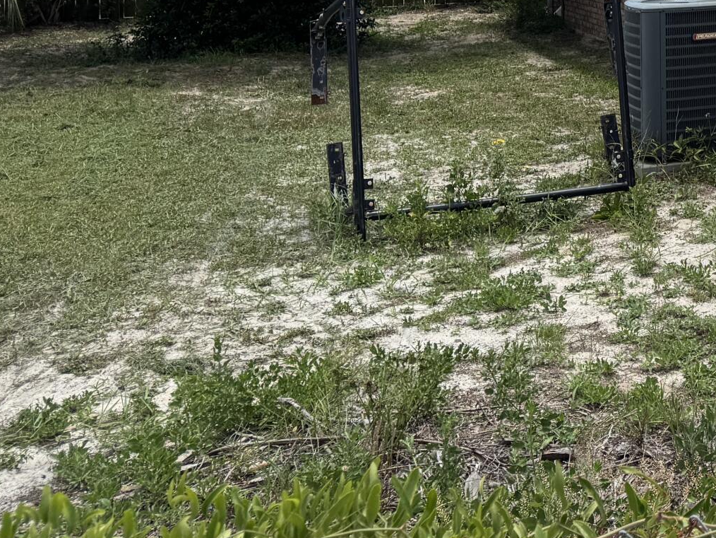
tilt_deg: +0.1
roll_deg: +0.4
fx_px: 1469
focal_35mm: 71
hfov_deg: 23.8
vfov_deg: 19.2
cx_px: 954
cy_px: -164
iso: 80
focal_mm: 6.76
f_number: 1.78
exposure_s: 1/4950
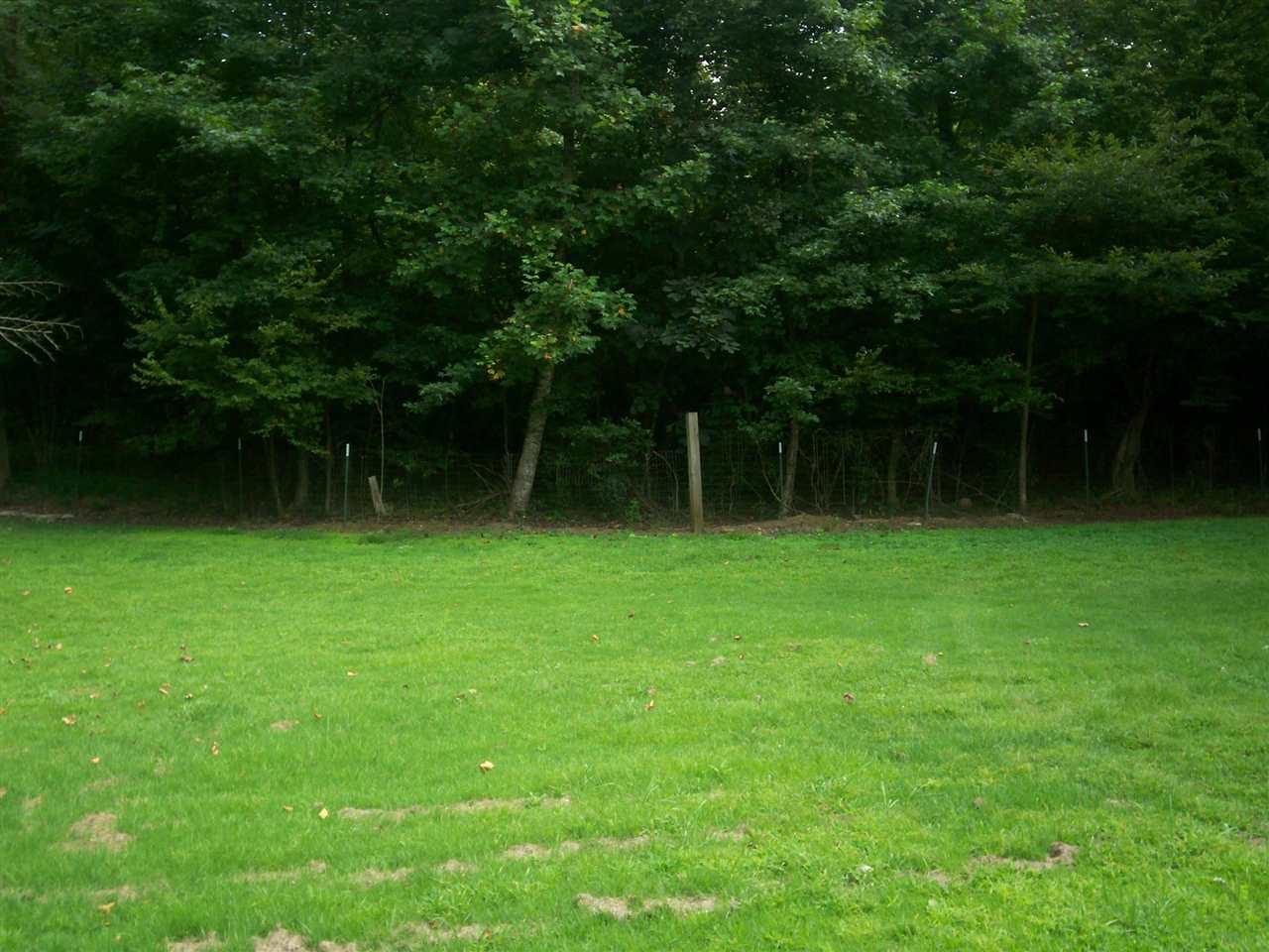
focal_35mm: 36
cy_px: 476
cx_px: 634
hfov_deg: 51.4
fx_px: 1320
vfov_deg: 39.7
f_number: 4.5
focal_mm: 5.9
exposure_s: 1/104
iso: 100
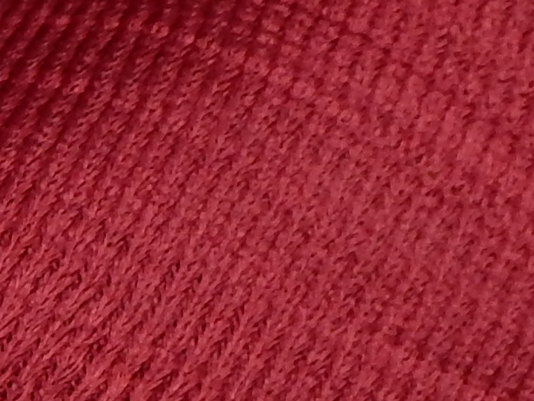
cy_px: 624
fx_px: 11556
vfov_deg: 2.0
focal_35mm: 749
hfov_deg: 2.6
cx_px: 569
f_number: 4.6
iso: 125
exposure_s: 1/80
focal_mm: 20.5
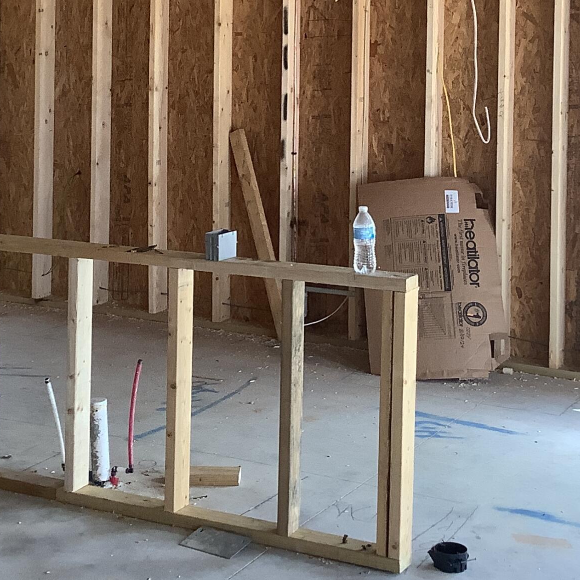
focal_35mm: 71
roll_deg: -0.8
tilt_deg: -1.0
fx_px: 1346
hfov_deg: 24.3
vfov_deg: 23.7
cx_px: 265
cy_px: 66
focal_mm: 3.3
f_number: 2.4
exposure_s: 1/120
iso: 80
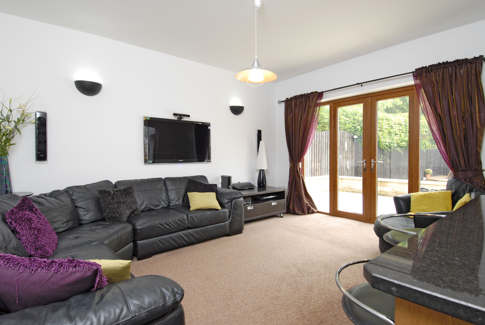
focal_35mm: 18
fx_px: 243
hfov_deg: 89.9
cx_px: 242
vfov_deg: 67.5
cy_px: 162
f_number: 8
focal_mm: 12
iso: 320
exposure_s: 1/15
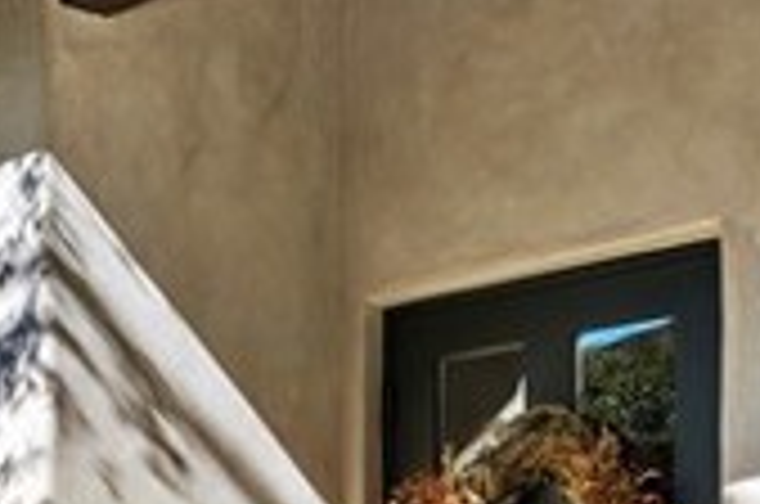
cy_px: 736
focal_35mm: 85
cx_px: -31
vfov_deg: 15.0
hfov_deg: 22.8
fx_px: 1791
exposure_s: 1/125
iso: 200
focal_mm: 14
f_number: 7.1
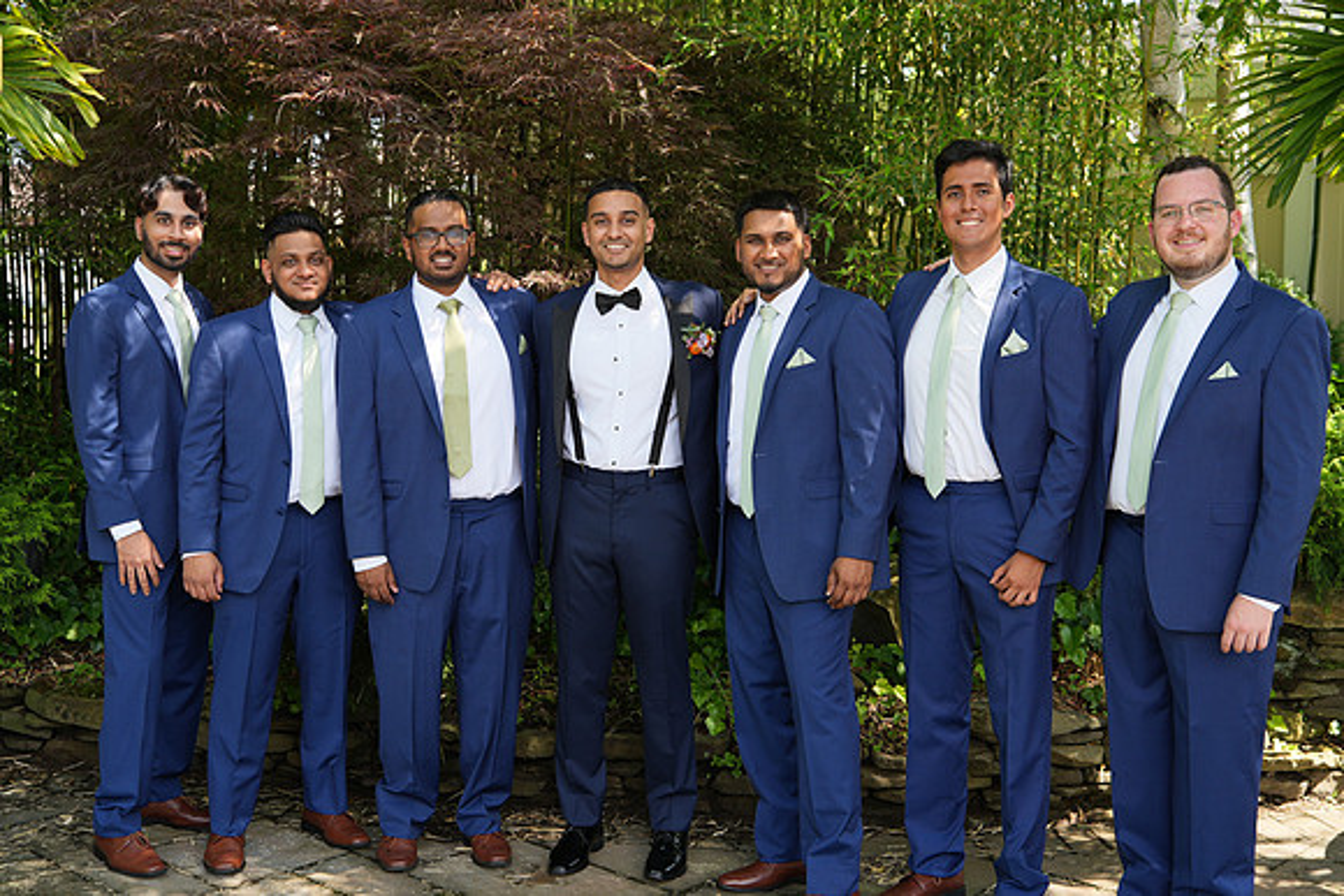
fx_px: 1755
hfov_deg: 41.9
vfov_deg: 28.7
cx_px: 672
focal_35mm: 47
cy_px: 448
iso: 125
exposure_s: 1/200
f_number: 4
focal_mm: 47
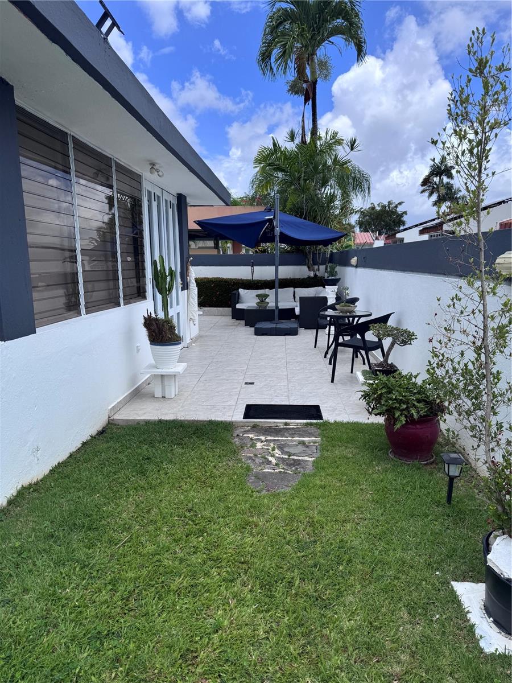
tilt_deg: -10.4
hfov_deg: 56.8
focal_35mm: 24
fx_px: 473
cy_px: 342
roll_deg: +0.5
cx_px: 256
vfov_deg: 71.6
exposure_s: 1/5348
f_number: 1.78
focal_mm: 6.76
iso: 80
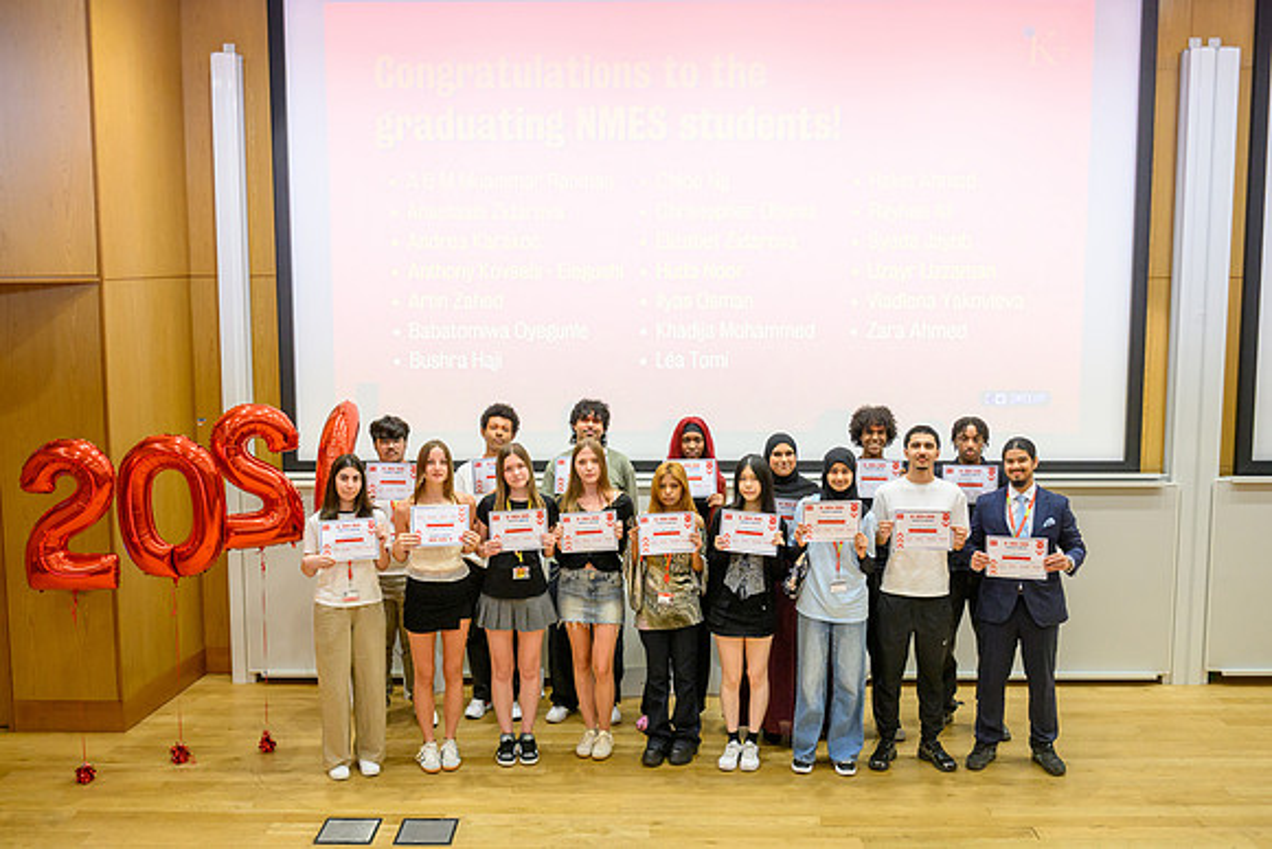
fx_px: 1345
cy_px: 424
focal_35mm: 38
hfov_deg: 50.6
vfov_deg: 35.0
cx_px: 636
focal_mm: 38
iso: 2500
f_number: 2.8
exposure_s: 1/500
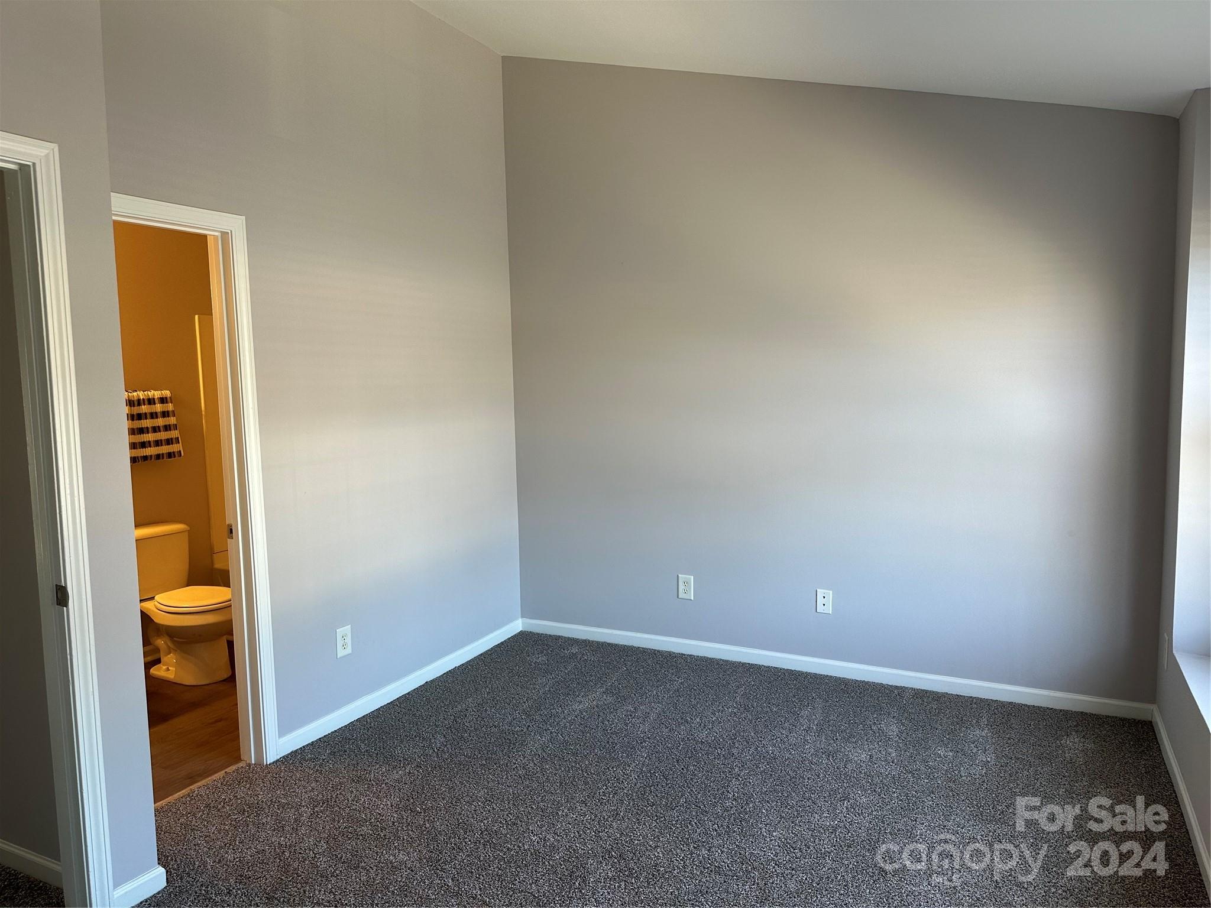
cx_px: 606
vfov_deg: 56.8
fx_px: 840
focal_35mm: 24
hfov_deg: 71.6
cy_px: 454
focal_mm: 6.86
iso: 125
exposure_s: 1/120
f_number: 1.78
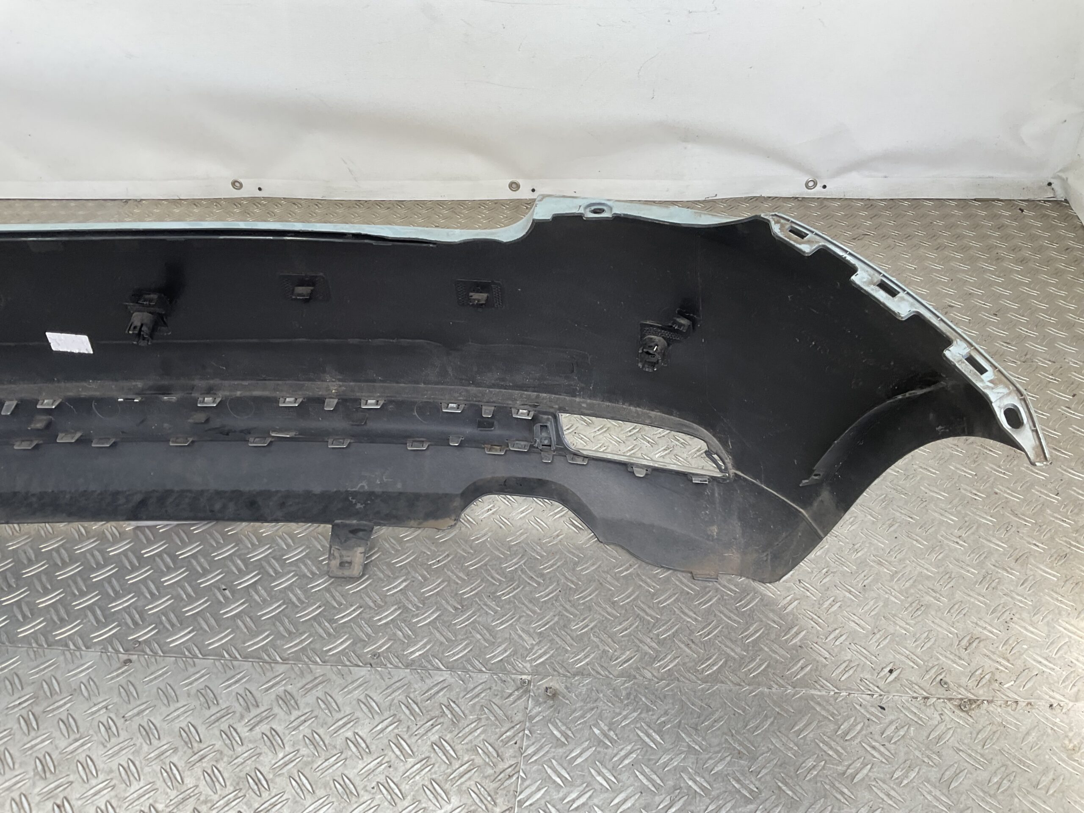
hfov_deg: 61.7
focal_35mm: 29
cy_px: 406
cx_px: 542
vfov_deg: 48.2
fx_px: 908
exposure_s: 1/100
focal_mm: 3
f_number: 1.8
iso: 20
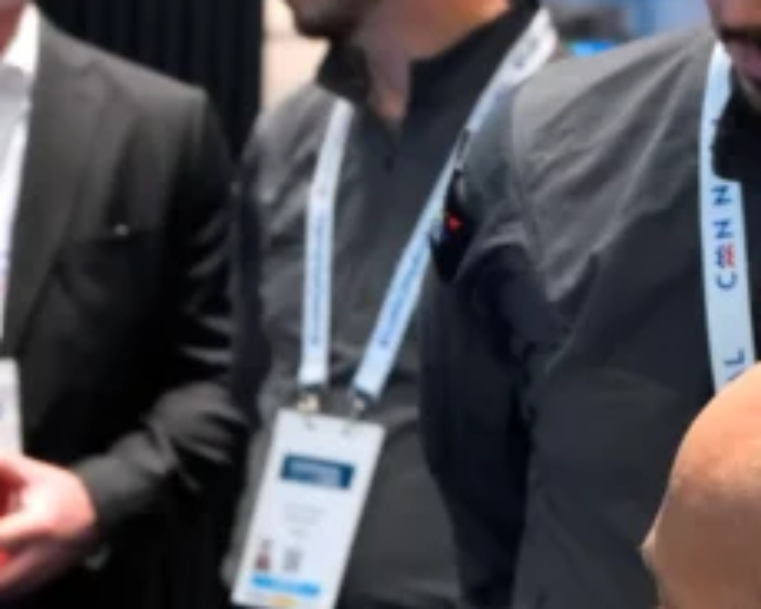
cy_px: 910
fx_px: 5293
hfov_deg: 8.1
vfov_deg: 6.5
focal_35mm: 235
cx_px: -245
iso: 1600
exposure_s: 1/90
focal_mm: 48
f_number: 4.8
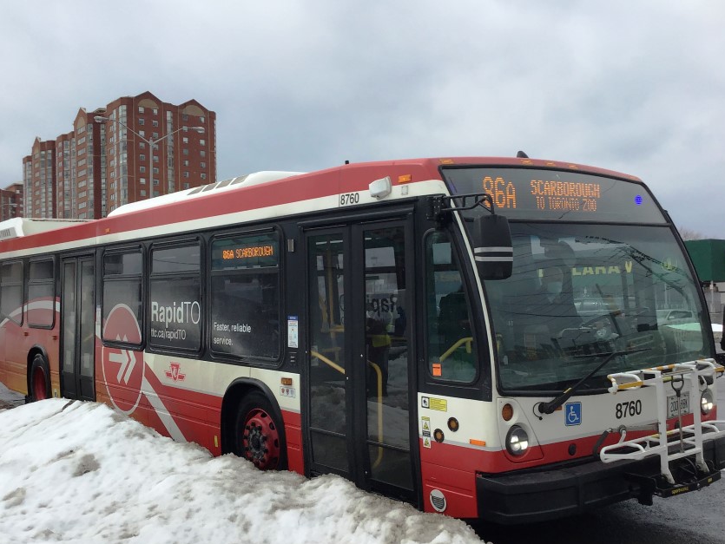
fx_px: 796
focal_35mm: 38
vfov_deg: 37.7
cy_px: 278
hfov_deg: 48.9
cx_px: 346
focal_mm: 3.3
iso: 25
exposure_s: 1/1253
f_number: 2.4
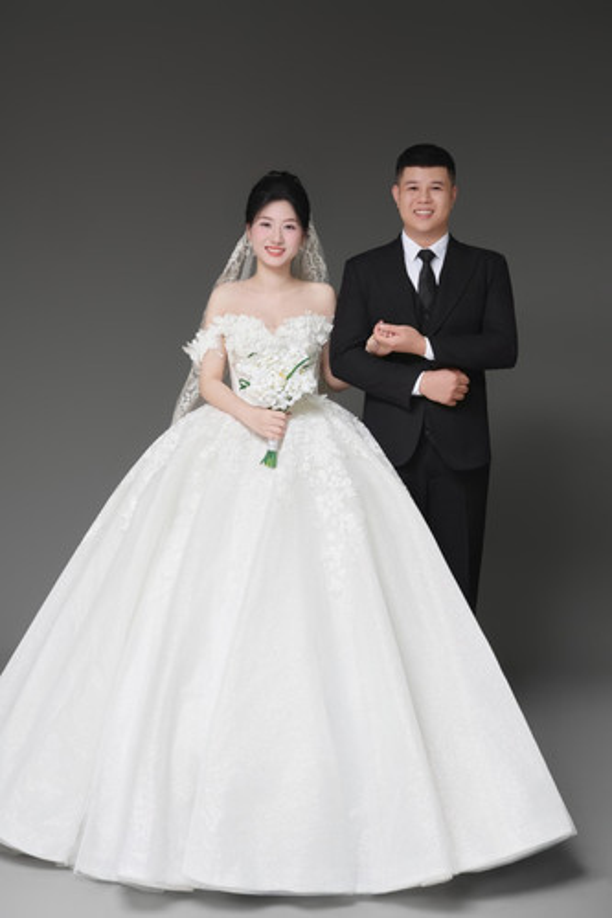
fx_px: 1301
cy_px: 459
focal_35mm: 51
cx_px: 306
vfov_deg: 38.9
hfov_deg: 26.5
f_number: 4
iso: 160
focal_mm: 51
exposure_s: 1/100
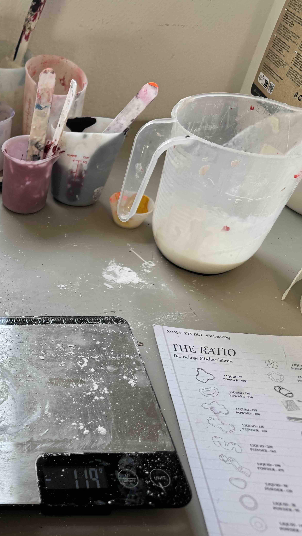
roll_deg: -0.6
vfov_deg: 55.3
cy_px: 266
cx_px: -62
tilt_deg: -41.1
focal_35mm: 36
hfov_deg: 28.5
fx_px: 512
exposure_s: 1/360
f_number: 1.78
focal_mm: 6.76
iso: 80
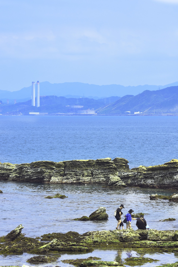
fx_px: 1112
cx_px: 89
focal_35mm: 150
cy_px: 134
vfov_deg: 13.7
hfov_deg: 9.1
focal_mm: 100
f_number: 8
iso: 160
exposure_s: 1/500
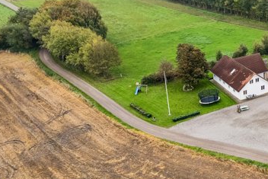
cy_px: 88
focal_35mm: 50
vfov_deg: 27.0
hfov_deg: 35.3
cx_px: 276
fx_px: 372
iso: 200
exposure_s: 1/240
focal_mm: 8.4
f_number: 2.8
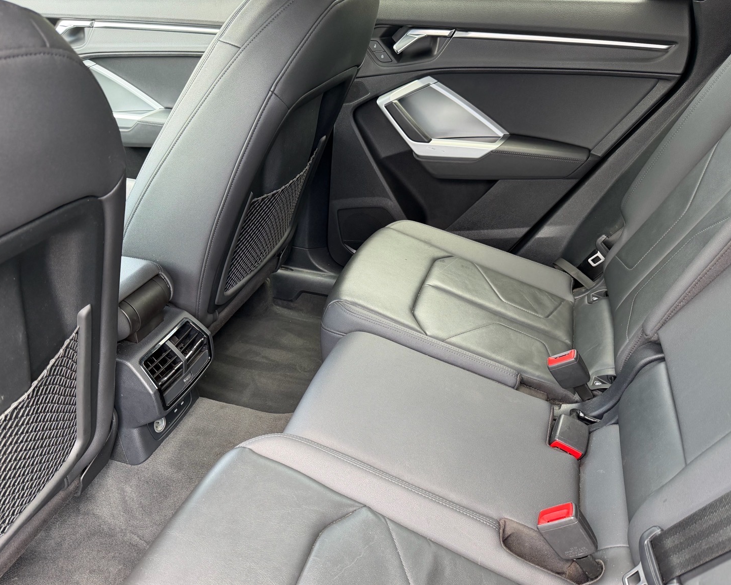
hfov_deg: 66.0
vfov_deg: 54.9
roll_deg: +1.9
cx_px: 354
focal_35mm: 26
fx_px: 562
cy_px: 296
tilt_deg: -34.7
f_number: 1.78
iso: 200
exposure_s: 1/105
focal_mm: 6.76
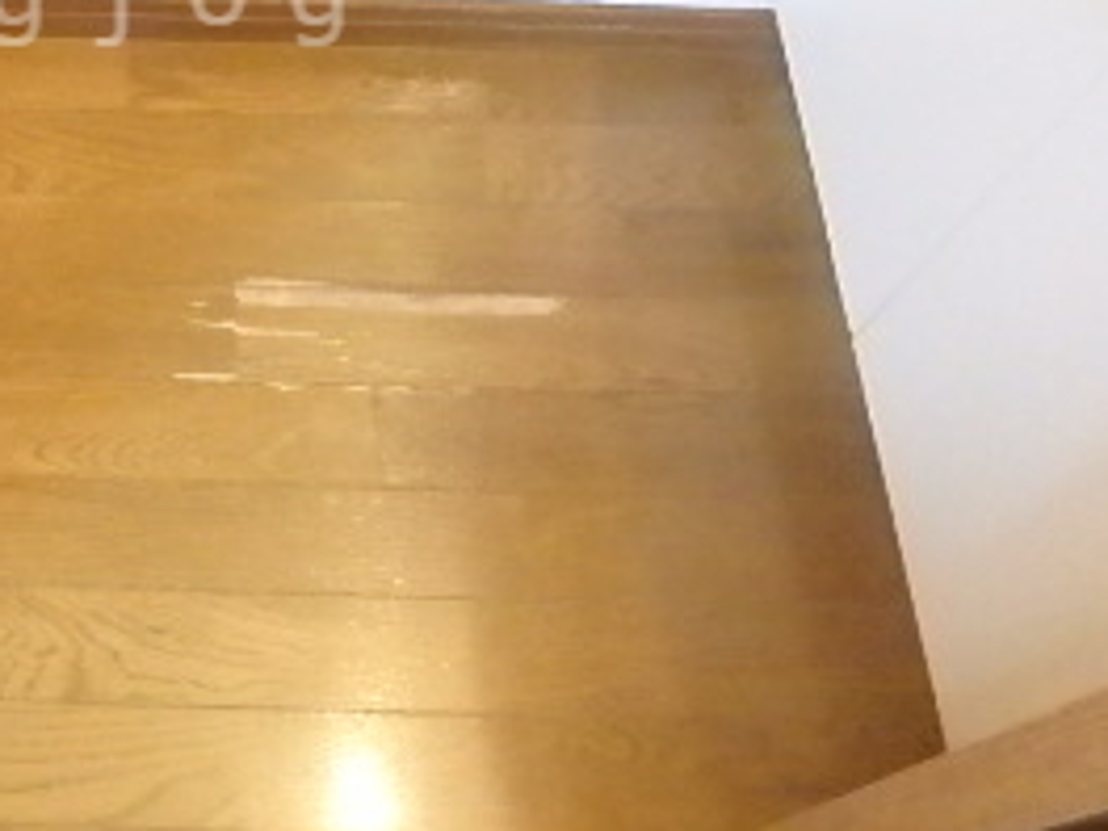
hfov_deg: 35.0
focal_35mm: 51
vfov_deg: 26.9
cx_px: 80
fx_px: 1632
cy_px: -4
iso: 1600
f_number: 3.5
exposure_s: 1/25
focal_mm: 3.7
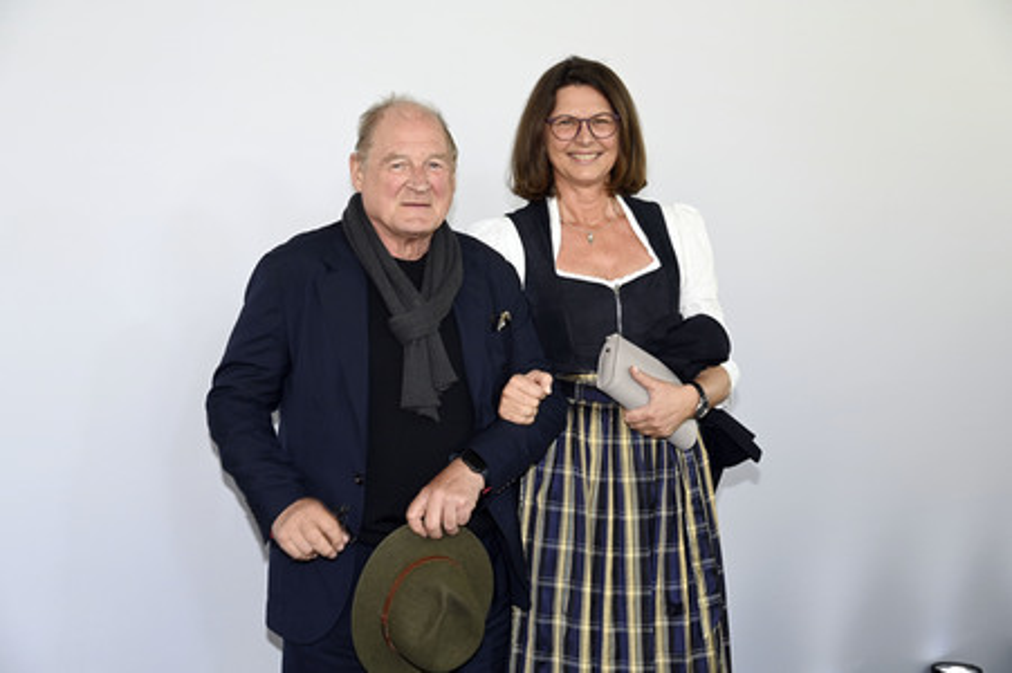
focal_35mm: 59
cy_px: 336
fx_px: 1657
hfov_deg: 34.0
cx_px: 506
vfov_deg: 23.0
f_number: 6.3
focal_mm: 59
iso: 640
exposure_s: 1/125
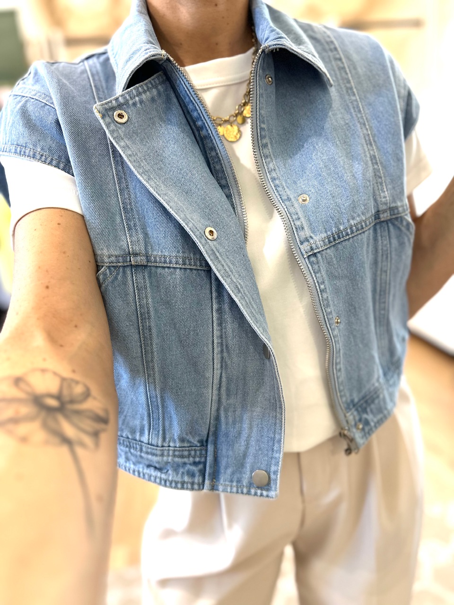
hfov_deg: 56.8
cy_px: 302
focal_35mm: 24
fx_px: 420
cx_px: 227
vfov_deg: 71.6
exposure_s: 1/63
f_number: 1.78
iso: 250
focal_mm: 6.86
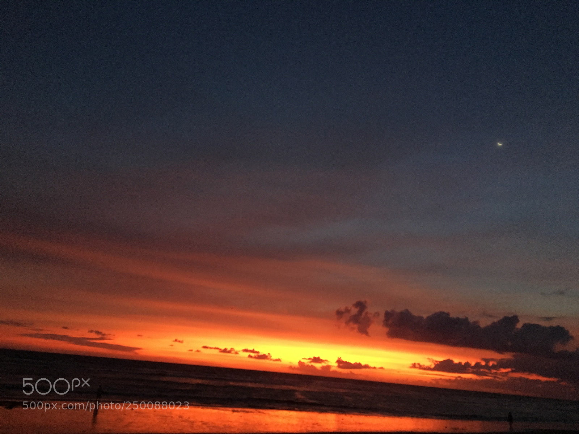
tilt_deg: +17.0
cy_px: 217
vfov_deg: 48.2
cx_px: 290
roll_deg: -6.0
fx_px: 485
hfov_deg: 61.7
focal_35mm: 29
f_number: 2.2
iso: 200
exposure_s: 1/17
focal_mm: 4.15
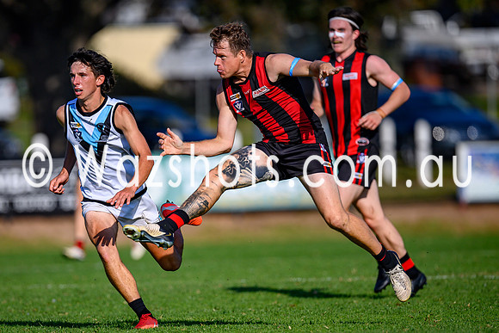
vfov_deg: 2.2
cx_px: 198
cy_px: 195
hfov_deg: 3.2
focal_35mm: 637
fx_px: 8834
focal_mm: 500
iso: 110
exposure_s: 1/2000
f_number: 4
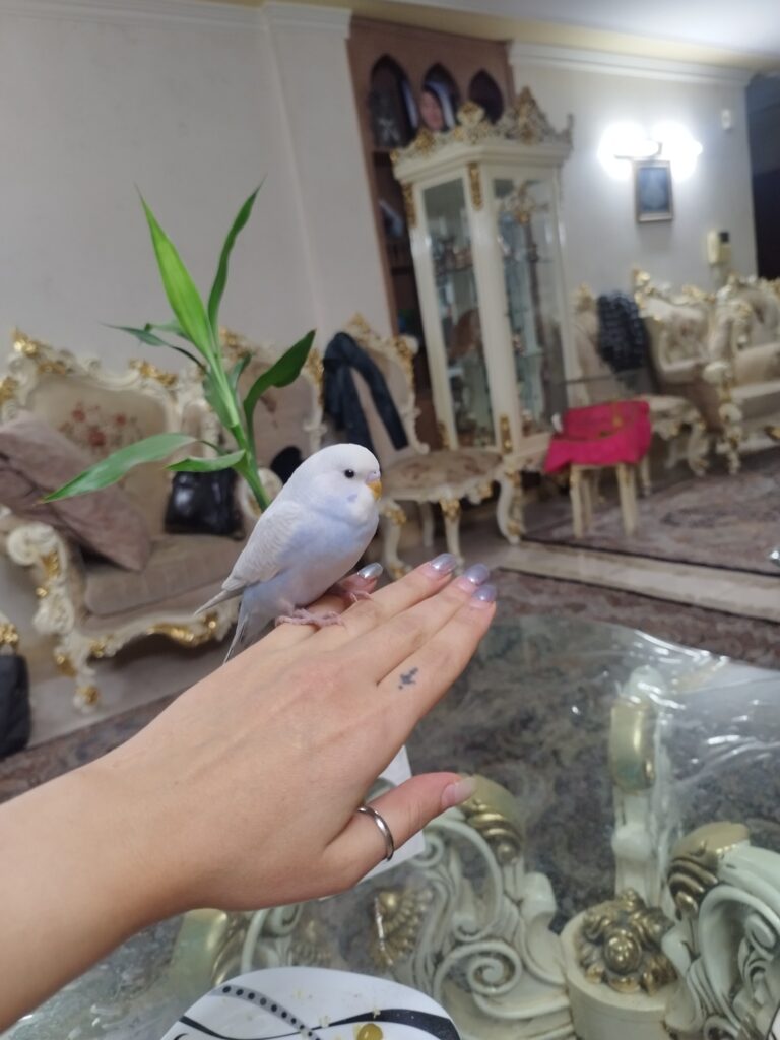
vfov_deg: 71.6
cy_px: 520
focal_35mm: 24
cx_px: 390
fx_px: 721
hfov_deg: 56.8
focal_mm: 5.89
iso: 220
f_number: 1.89
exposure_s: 1/33.3
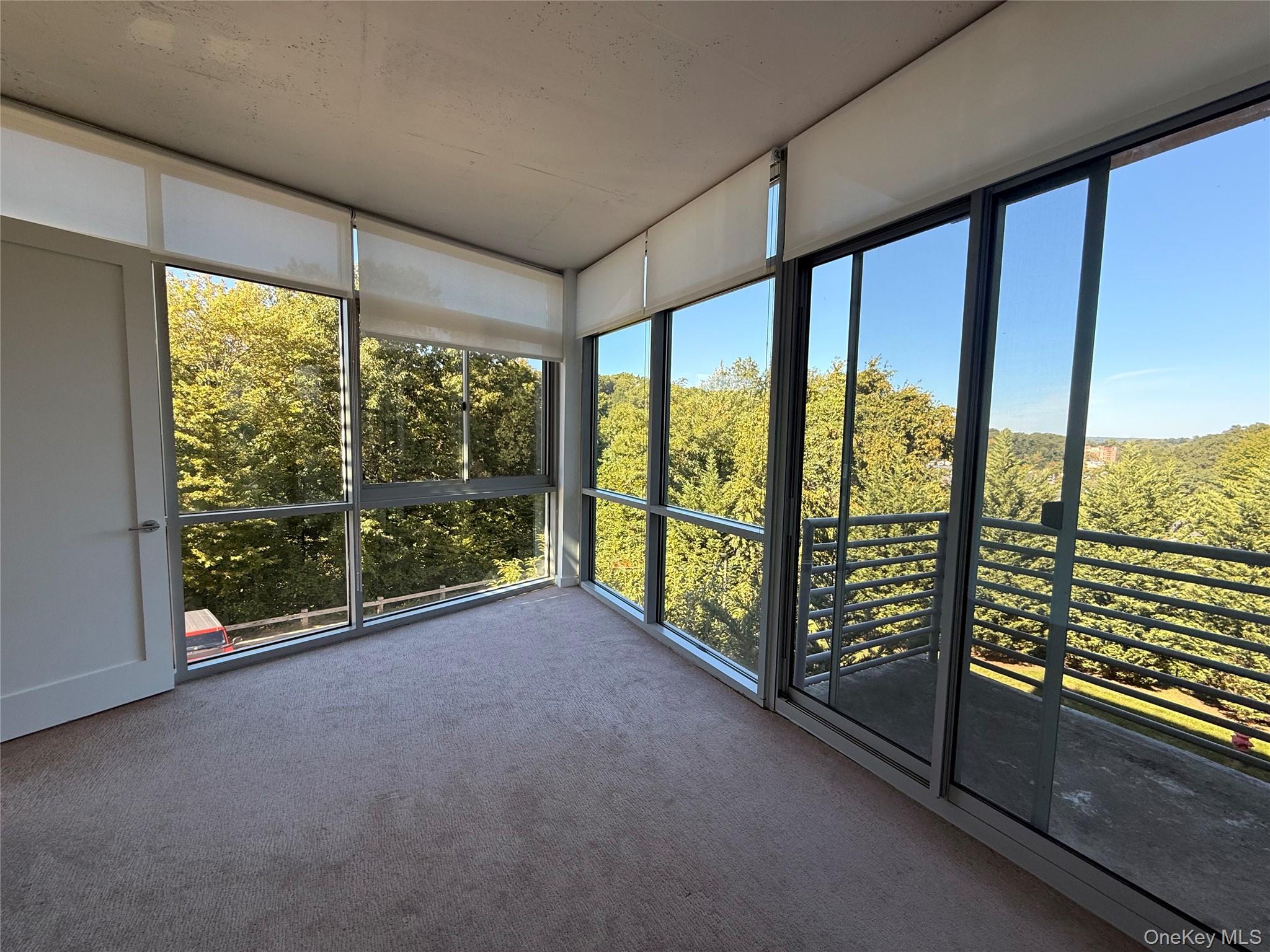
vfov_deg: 85.7
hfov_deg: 102.1
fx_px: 514
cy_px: 476
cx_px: 635
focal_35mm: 14
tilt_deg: -5.1
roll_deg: -1.5
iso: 64
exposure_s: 1/276
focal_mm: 2.22
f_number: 2.2
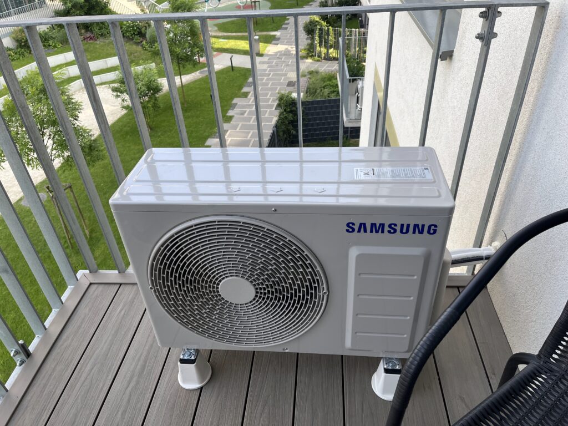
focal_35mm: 26
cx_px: 284
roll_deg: +1.7
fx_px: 427
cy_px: 213
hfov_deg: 67.3
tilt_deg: -36.4
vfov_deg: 53.1
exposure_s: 1/661
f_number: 1.6
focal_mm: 5.1
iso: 50
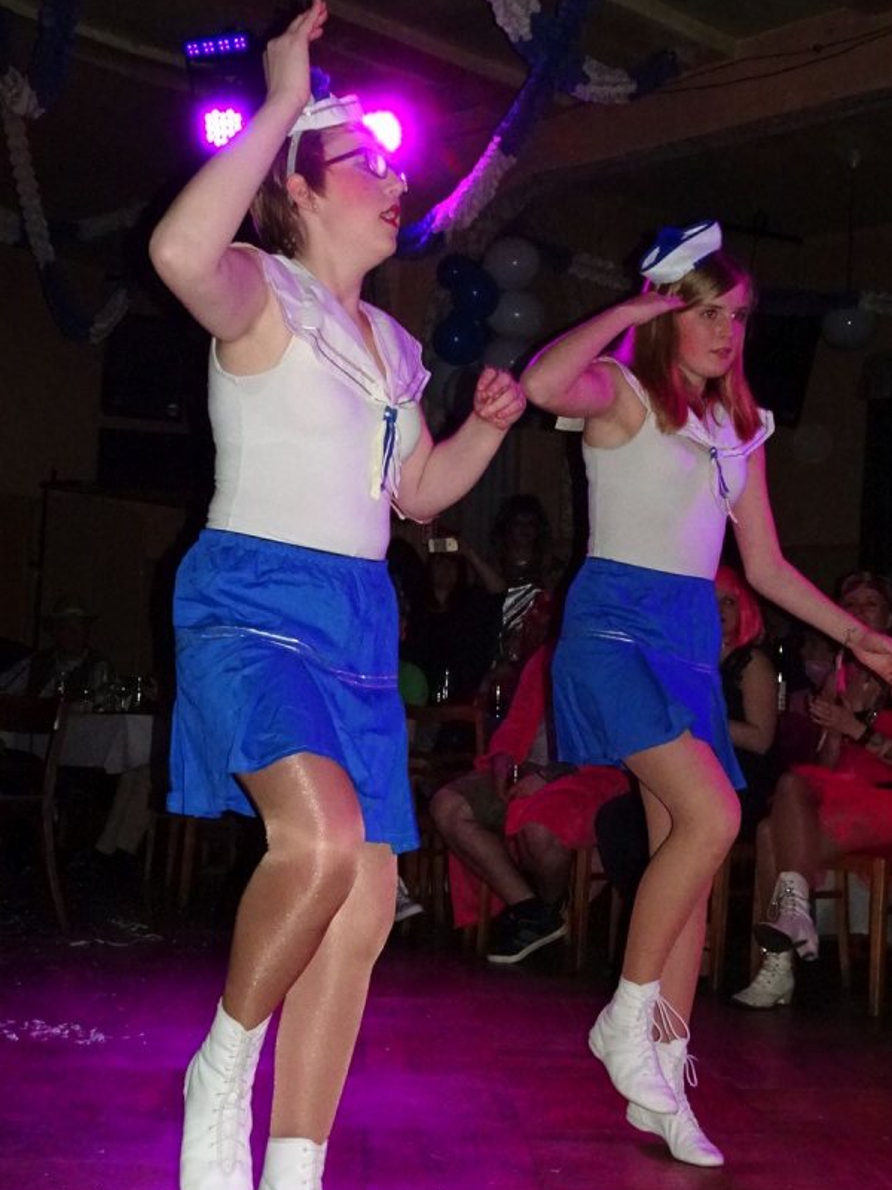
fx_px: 1649
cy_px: 649
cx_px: 500
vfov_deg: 39.6
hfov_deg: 30.2
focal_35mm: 48
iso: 800
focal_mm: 5.43
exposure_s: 1/640
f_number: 4
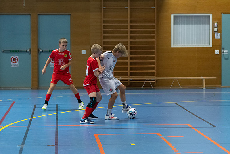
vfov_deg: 10.5
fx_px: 831
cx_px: 115
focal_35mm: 130
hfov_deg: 15.8
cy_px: 77
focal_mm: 86
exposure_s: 1/500
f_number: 2.8
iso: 4000
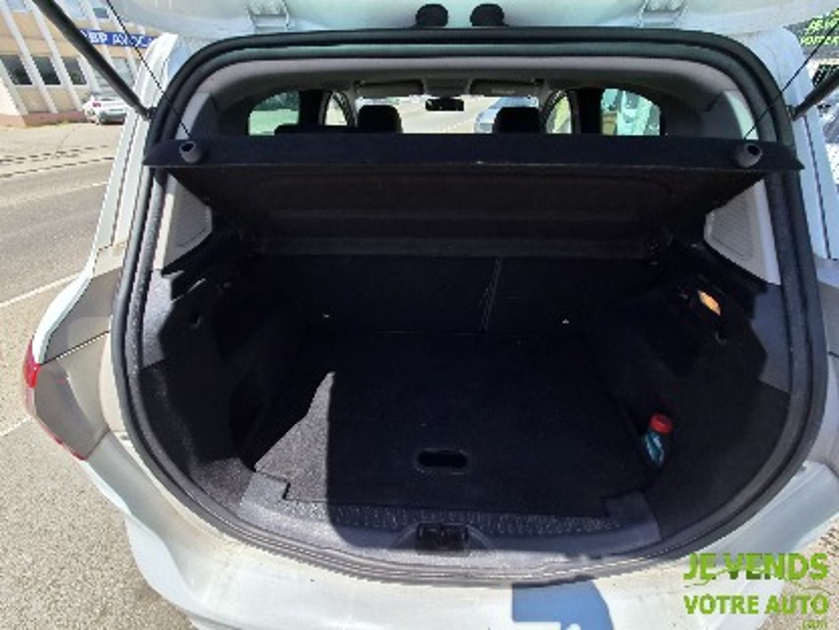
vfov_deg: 89.9
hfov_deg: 106.2
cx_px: 420
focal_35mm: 13
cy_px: 315
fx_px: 315
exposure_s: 1/2952
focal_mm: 2.2
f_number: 2.2
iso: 100
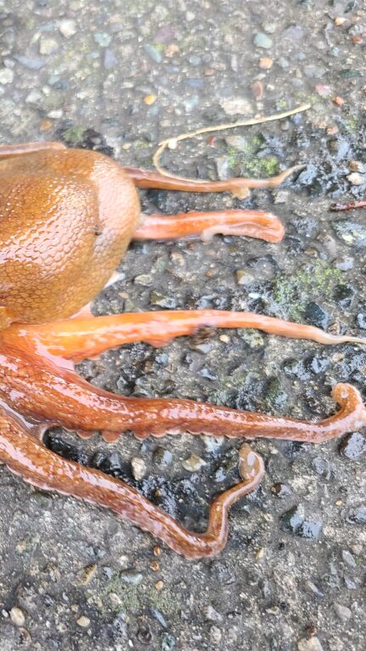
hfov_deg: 27.5
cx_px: -69
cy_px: 324
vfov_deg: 52.8
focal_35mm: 38
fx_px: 656
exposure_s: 1/50
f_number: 1.8
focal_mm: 5.4
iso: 64
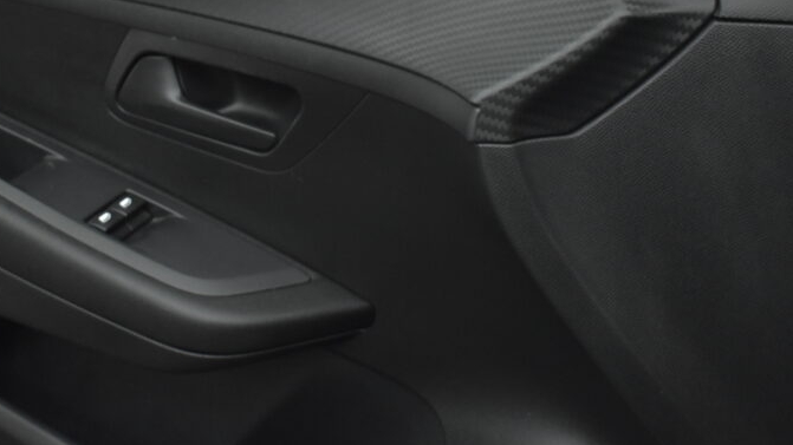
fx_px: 1362
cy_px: 164
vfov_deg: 18.5
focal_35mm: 65
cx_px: 398
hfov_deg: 32.5
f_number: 4
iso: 1600
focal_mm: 27
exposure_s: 1/125
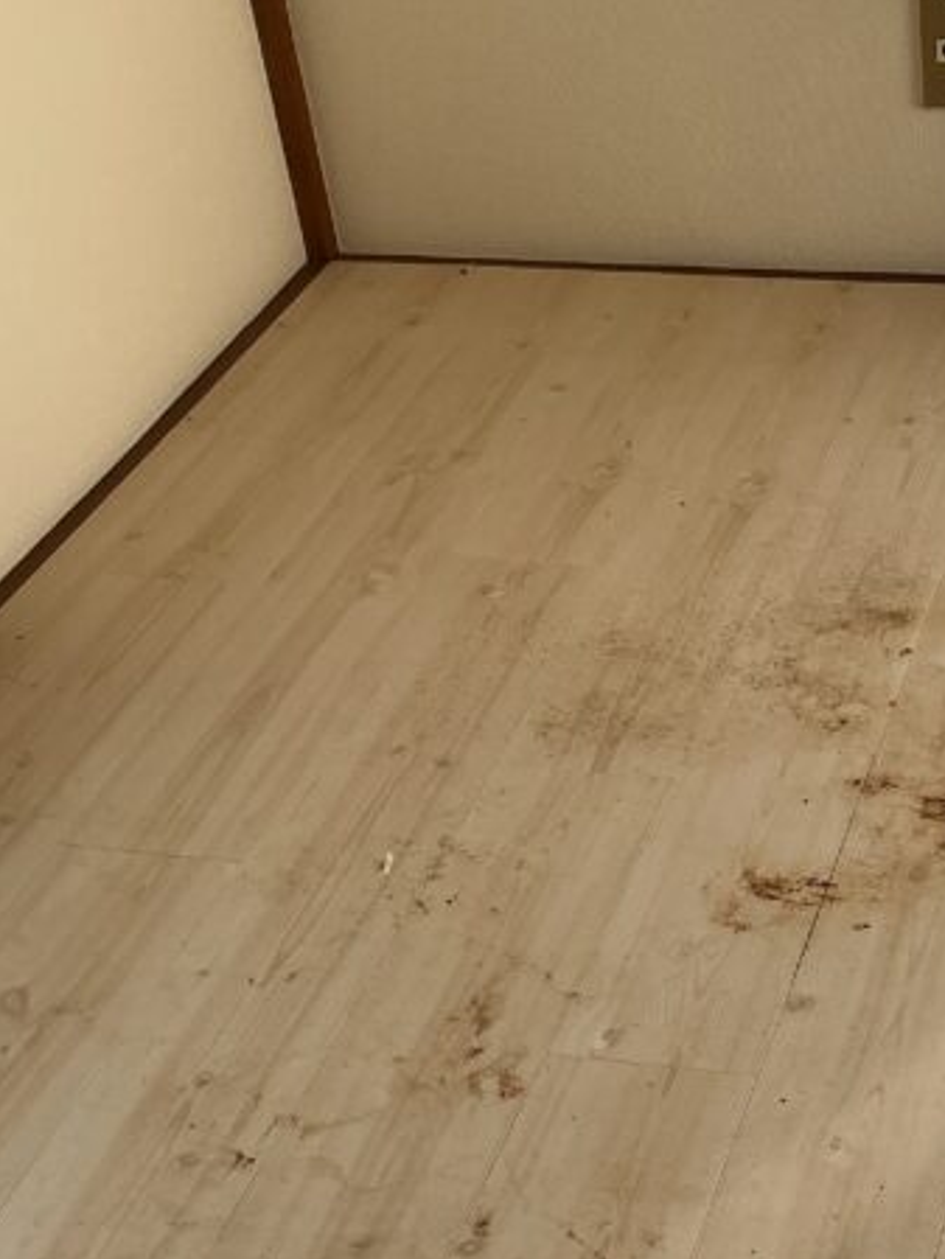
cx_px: 864
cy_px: 1113
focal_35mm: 62
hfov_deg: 23.0
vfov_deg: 30.0
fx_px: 2256
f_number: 1.8
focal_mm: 3
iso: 25
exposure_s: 1/635
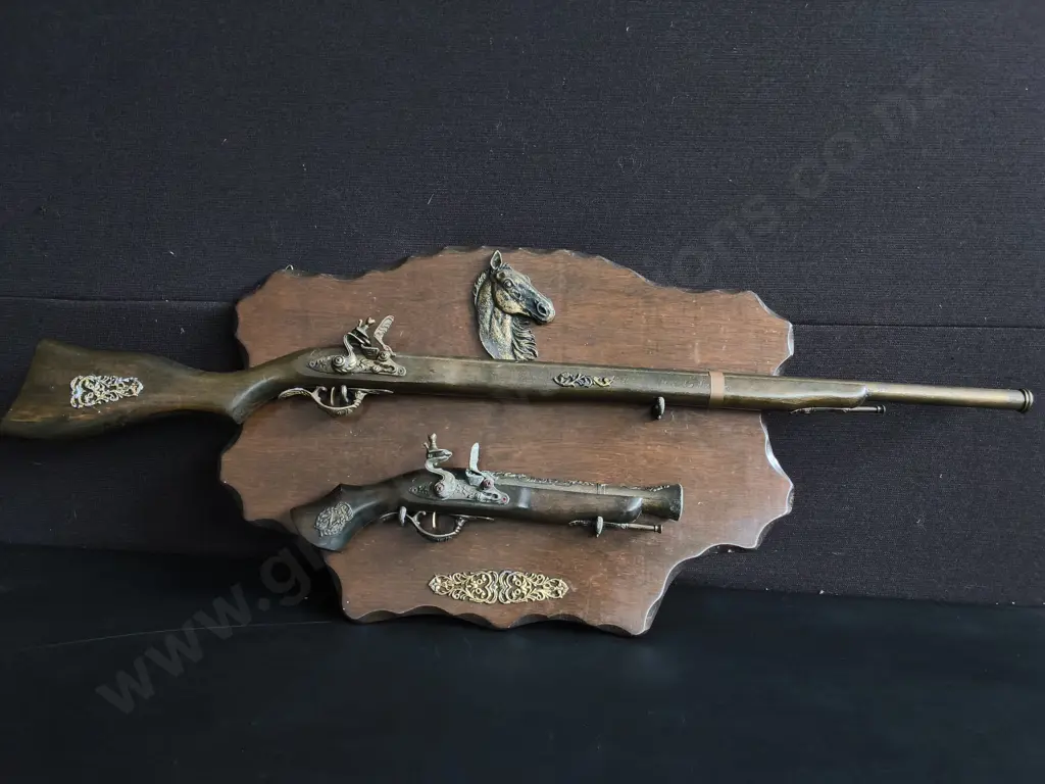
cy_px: 392
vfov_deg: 51.4
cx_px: 522
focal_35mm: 27
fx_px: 815
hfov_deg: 65.3
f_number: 2
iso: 160
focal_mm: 2.87
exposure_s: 1/100
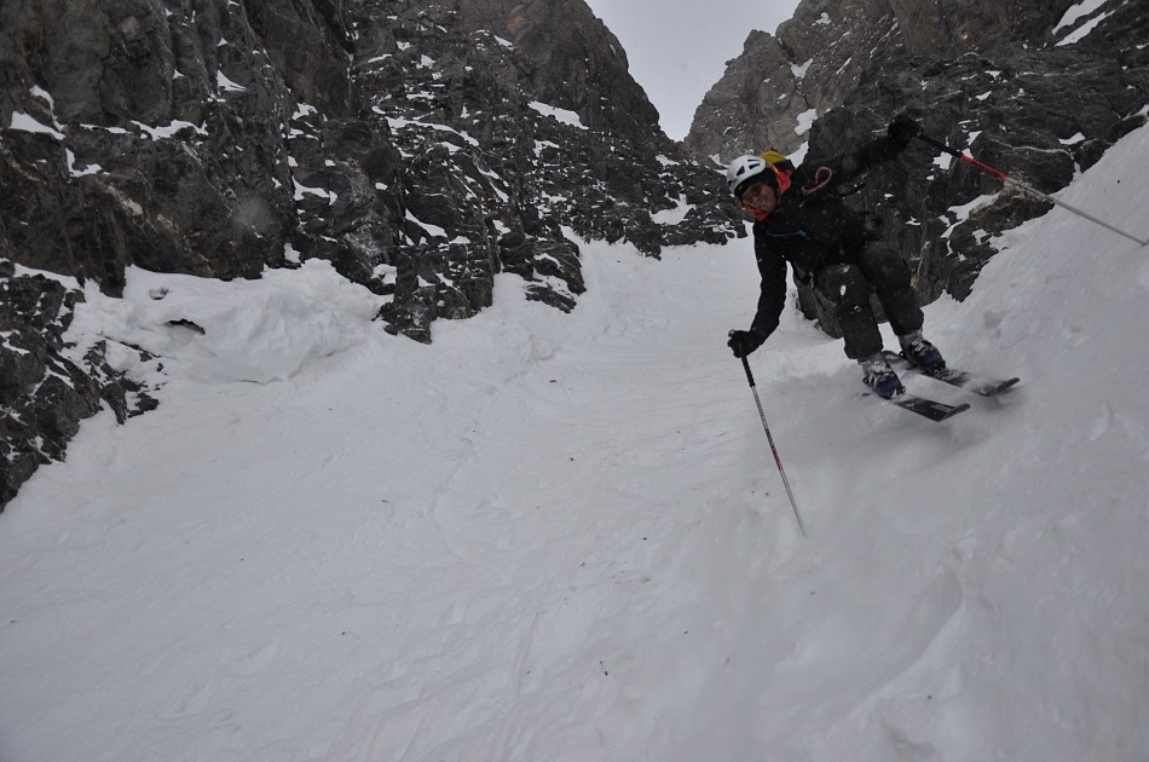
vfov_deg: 39.8
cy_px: 381
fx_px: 1051
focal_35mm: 33
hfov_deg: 57.3
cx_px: 574
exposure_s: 1/800
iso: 500
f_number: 5
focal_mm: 22
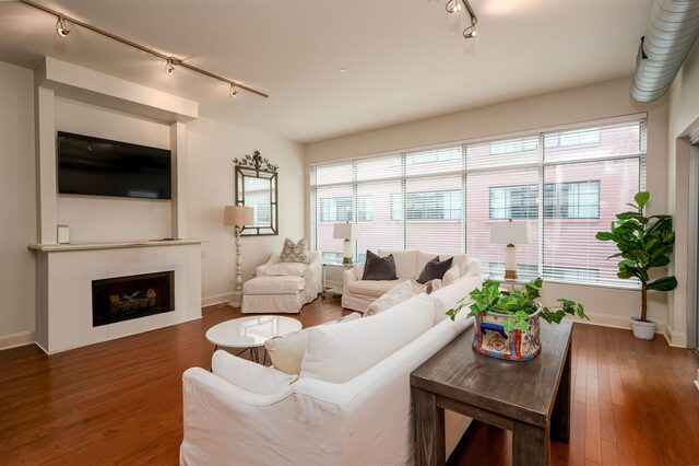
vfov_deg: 72.0
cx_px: 350
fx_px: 320
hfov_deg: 95.0
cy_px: 233
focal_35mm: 16
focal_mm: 16.5
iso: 320
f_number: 7.1
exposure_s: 1/125
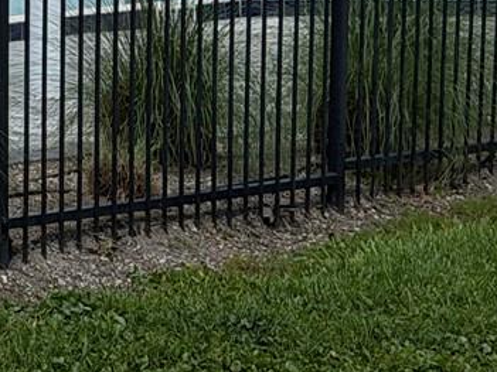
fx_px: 3143
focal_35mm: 219
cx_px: -600
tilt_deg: +2.2
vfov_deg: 6.6
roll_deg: +0.5
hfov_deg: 8.4
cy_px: -269
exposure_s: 1/6536
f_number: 1.78
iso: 64
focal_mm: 6.76
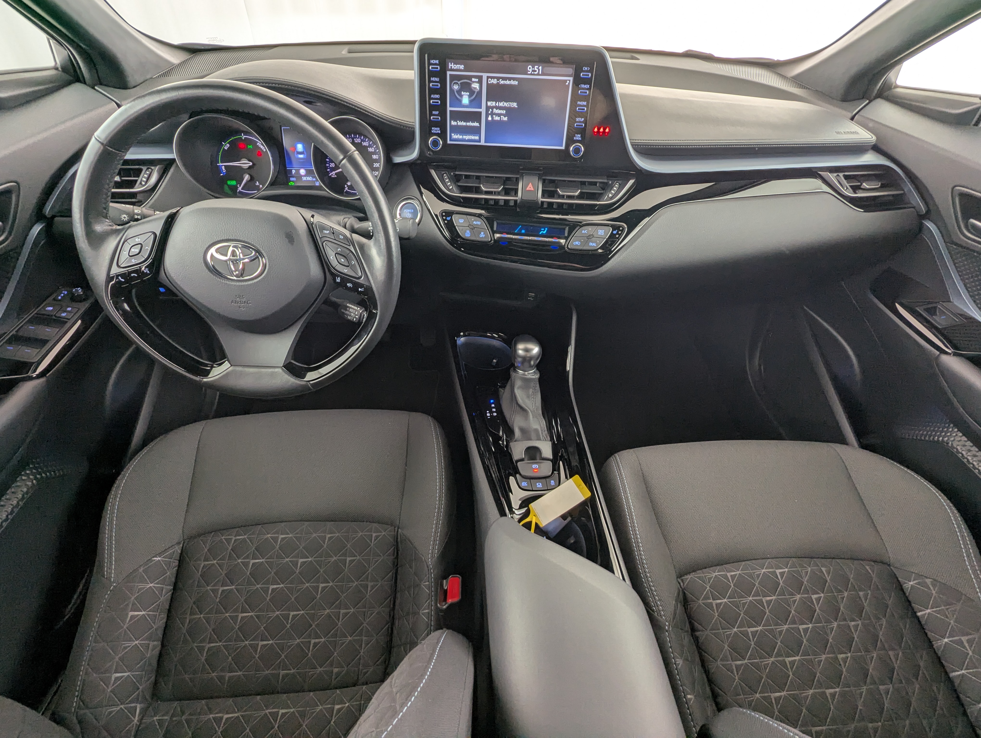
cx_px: 490
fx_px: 454
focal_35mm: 16
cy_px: 369
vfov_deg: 78.2
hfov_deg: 94.4
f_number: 2.2
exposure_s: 1/28.6
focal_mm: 2.35
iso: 77
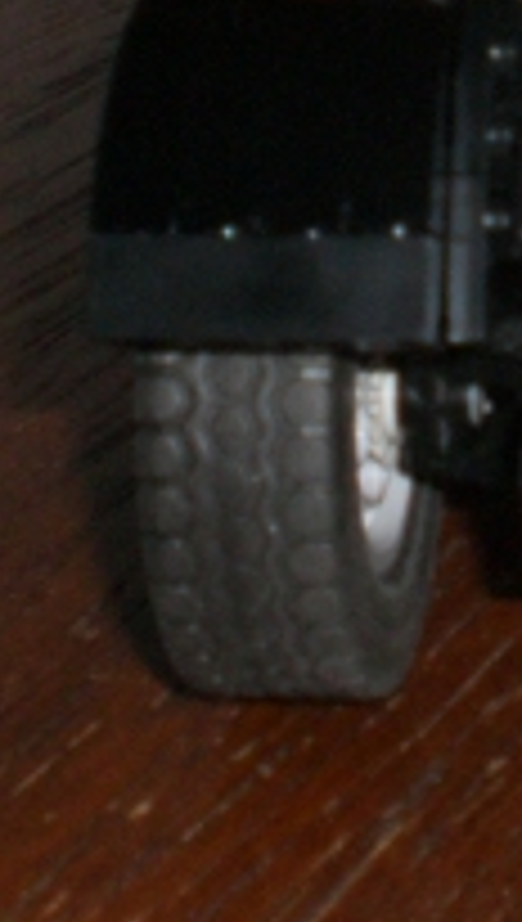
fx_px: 3160
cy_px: 72
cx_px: 810
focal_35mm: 129
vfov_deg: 16.4
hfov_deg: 9.2
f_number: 3.1
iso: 200
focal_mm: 6.3
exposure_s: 1/60
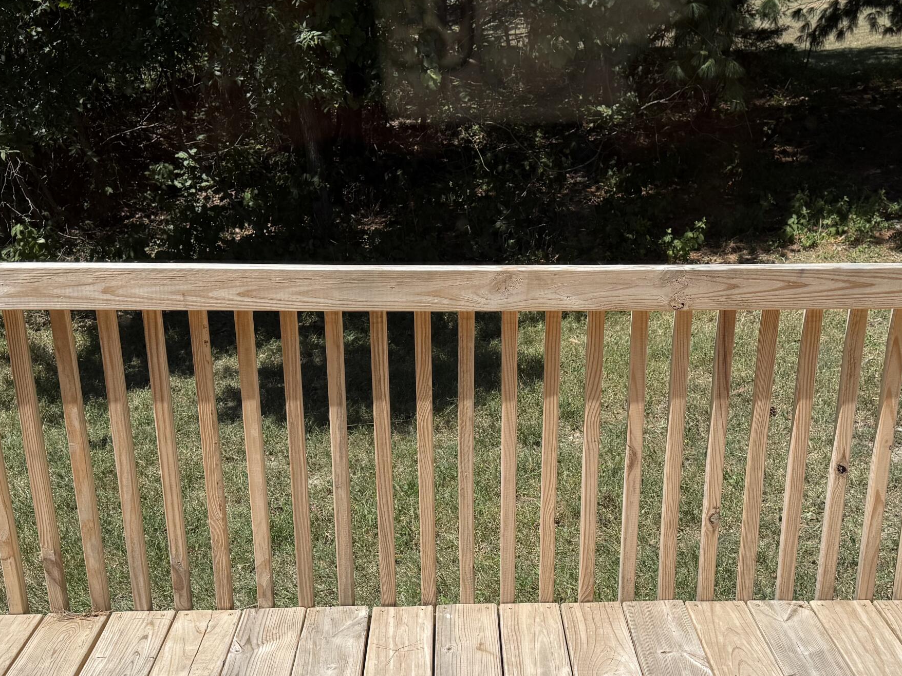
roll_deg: -0.4
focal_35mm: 41
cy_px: 407
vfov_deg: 35.0
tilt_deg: -20.3
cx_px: 503
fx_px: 1068
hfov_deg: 45.7
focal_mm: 6.76
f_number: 1.78
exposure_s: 1/4405
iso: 80
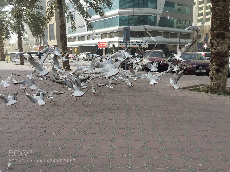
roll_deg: +0.5
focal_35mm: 29
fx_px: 193
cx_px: 115
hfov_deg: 61.7
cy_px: 86
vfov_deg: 48.2
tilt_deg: -8.1
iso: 32
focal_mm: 4.15
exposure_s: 1/1236
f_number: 2.2
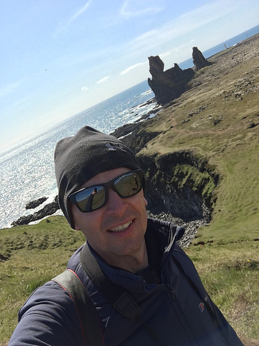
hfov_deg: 45.4
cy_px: 173
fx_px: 309
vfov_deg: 58.4
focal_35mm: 31
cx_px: 130
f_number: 2.2
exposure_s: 1/870
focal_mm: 2.65
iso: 32
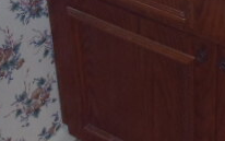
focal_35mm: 92
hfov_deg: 21.1
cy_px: -69
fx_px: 564
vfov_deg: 13.4
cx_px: 263
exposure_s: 1/30
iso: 250
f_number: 3.9
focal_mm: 5
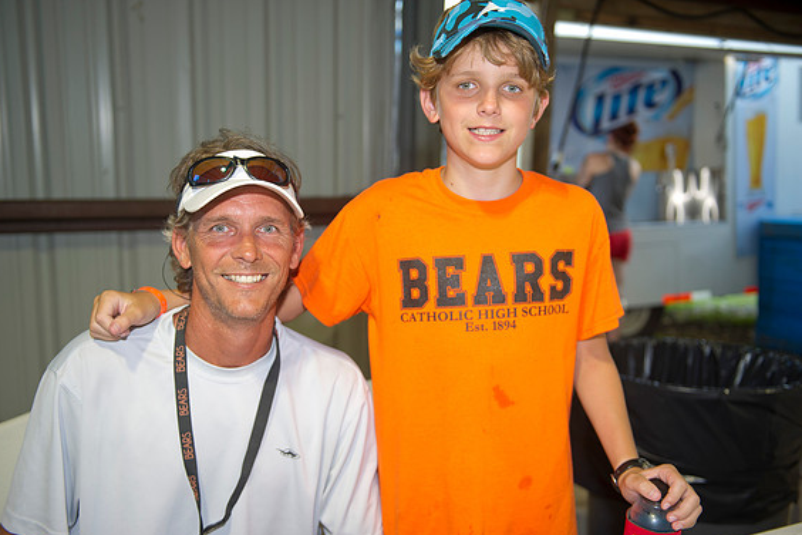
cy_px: 272
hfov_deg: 53.1
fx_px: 802
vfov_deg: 36.9
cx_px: 392
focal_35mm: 36
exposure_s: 1/100
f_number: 2.8
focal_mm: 35
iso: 125
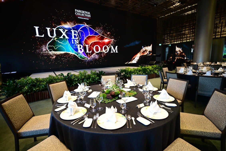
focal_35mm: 17
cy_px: 76
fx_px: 107
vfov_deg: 70.5
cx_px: 113
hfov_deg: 93.2
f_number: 2.8
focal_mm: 17
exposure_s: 1/160
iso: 1600
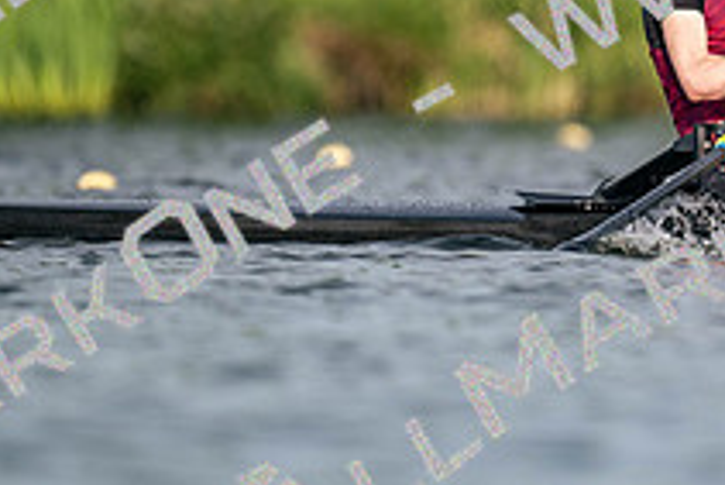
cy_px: 81
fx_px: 33291
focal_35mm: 1652
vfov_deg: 0.8
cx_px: 935
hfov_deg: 1.2
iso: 320
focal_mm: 600
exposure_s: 1/2500
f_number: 4
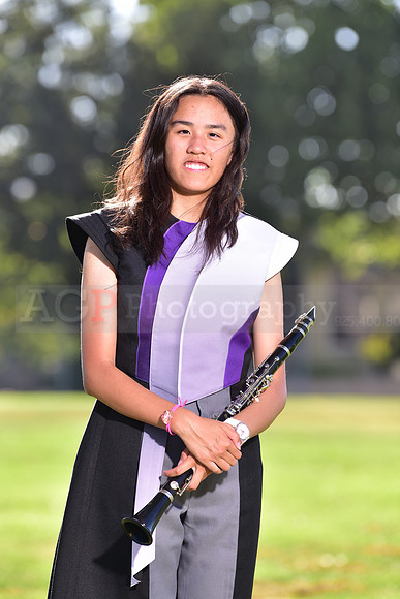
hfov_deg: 6.9
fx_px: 3331
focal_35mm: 200
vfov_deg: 10.3
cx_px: 200
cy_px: 300
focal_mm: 200
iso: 100
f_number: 4.5
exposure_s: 1/250
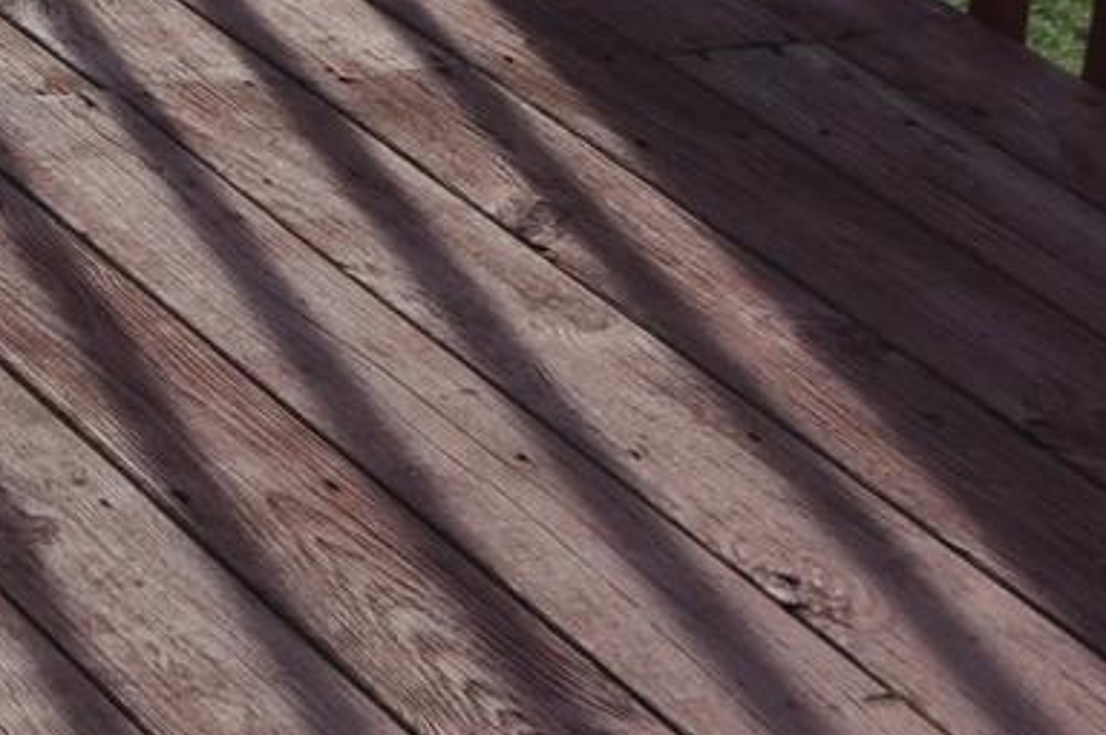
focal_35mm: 176
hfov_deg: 10.9
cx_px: -962
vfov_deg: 7.6
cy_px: -562
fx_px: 5400
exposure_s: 1/320
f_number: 9
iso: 200
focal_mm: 22
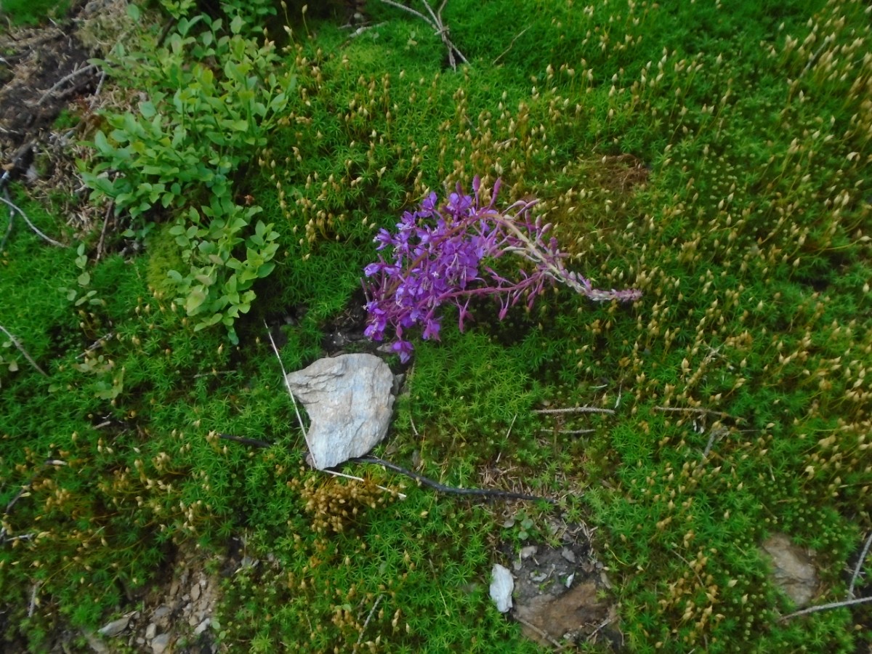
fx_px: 781
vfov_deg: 45.4
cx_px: 436
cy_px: 327
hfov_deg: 58.4
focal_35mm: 31
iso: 320
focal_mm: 5.5
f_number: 3.5
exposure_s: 1/250
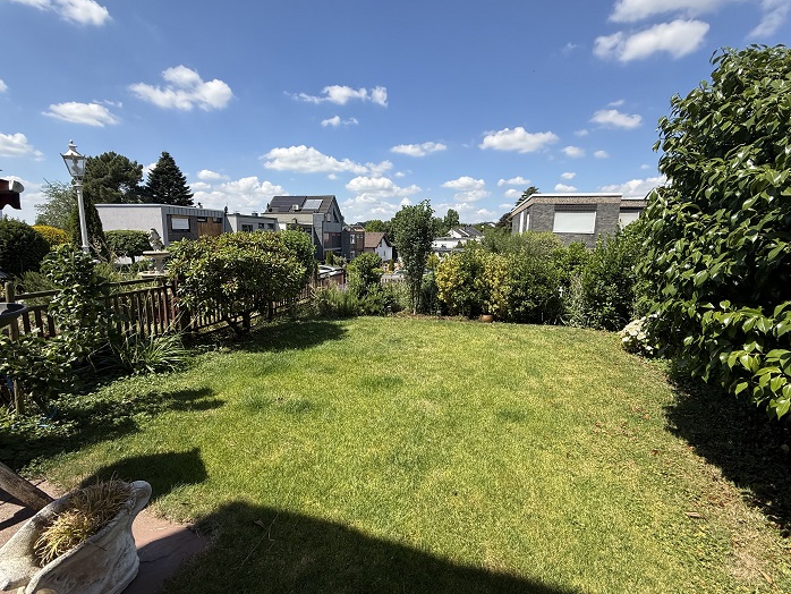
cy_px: 287
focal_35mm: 15
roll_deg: -2.1
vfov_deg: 81.8
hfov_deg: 98.1
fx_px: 343
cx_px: 388
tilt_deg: -8.9
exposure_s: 1/1613
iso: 50
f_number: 2.2
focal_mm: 2.22
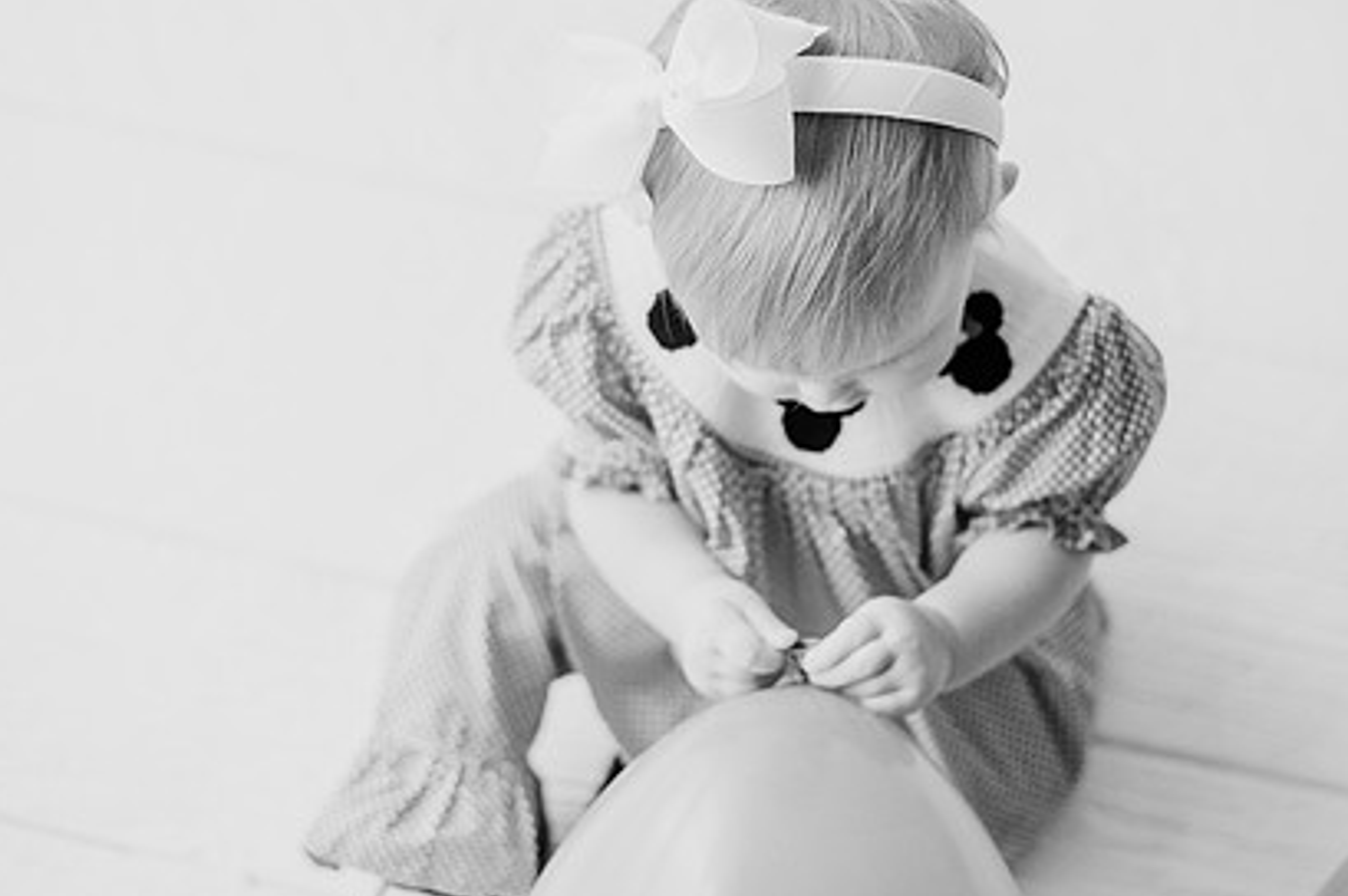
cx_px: 751
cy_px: 397
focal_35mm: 71
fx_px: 2656
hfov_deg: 28.5
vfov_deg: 19.1
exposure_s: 1/800
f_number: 2
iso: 1000
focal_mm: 50
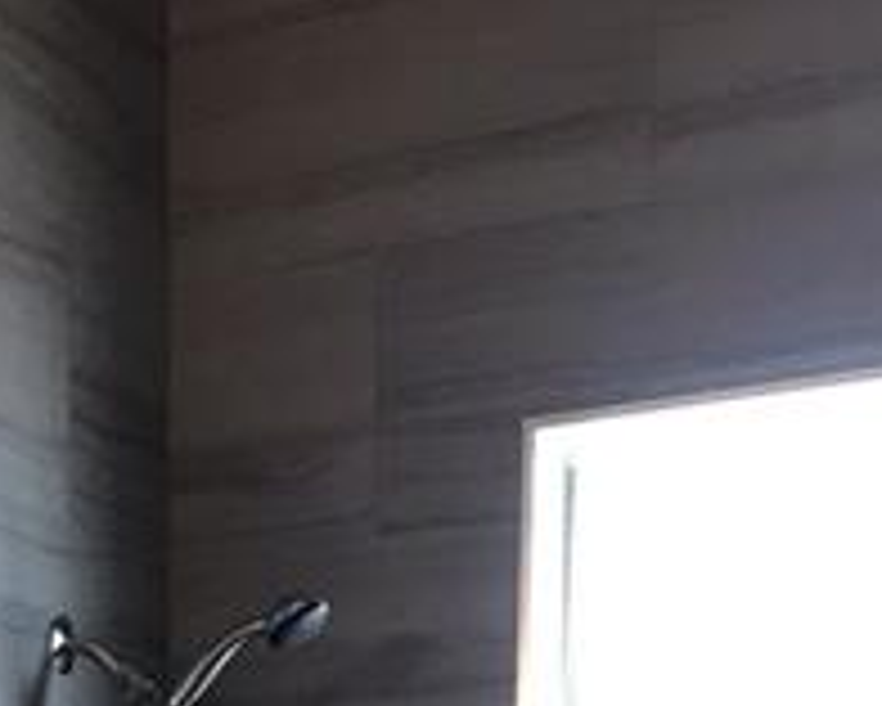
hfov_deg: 16.8
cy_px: 1574
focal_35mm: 107
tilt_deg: -10.0
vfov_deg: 12.1
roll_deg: +1.2
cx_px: -315
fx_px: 2794
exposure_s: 1/30
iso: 25
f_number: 1.8
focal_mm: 3.99
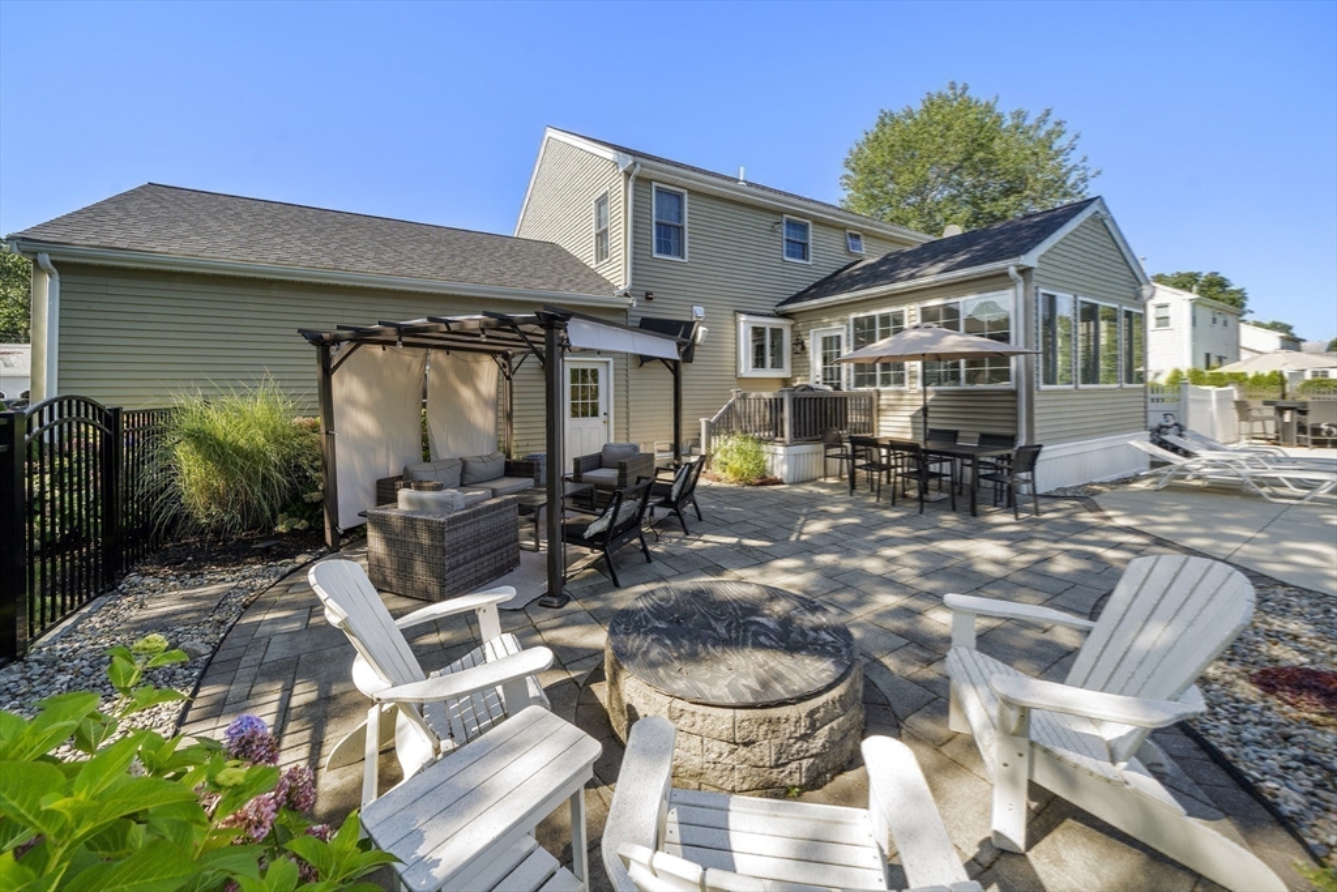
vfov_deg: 90.0
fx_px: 446
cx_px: 668
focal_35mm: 12
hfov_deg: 112.6
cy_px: 446
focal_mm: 12
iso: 320
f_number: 7.1
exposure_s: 1/800
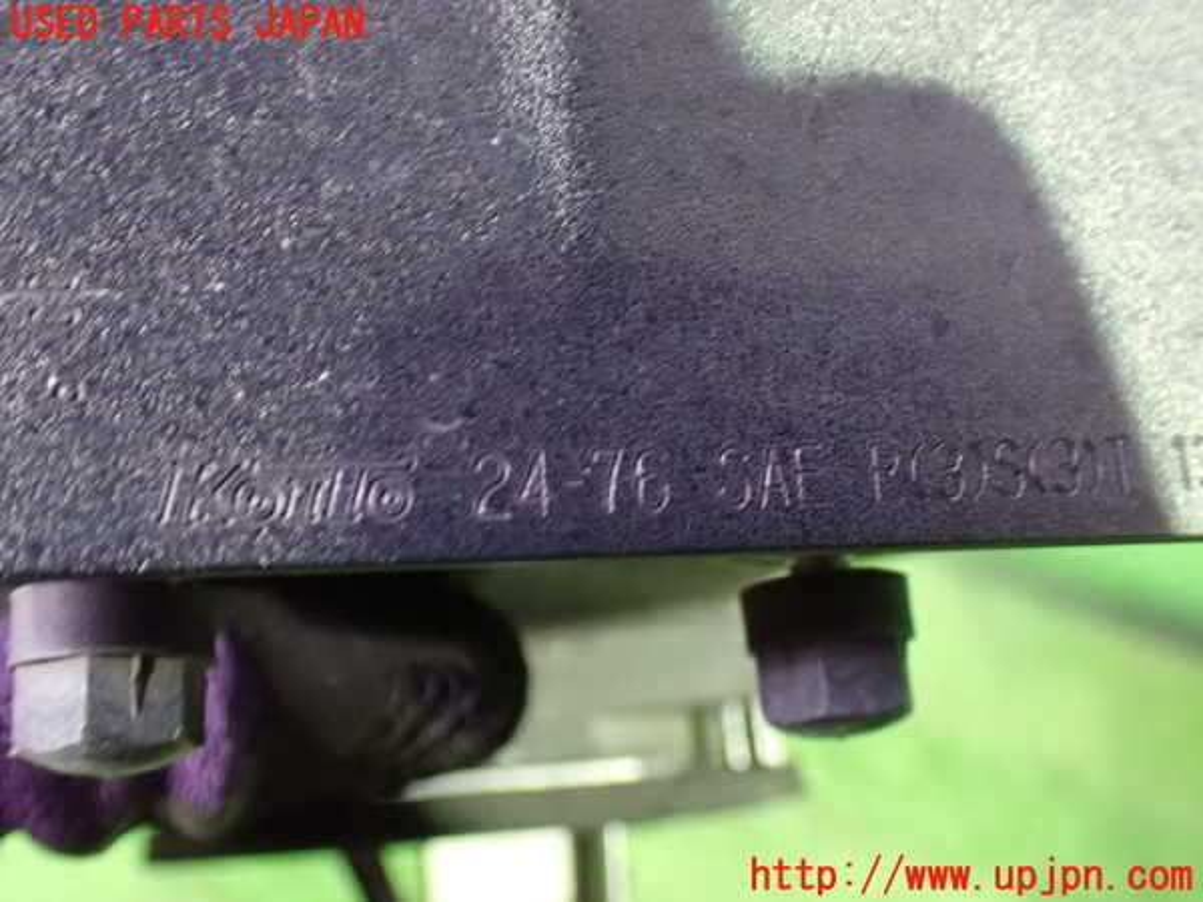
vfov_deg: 39.7
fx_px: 1251
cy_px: 451
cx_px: 602
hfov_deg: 51.4
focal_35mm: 36
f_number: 2.5
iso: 1600
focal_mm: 6.37
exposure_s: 1/15
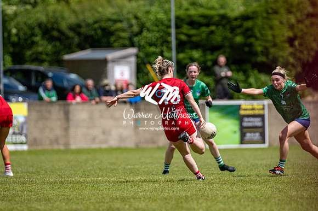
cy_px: 106
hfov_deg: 5.1
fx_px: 3575
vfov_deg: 3.4
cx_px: 159
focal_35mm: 405
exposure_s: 1/6400
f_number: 2.8
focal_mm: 270
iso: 125
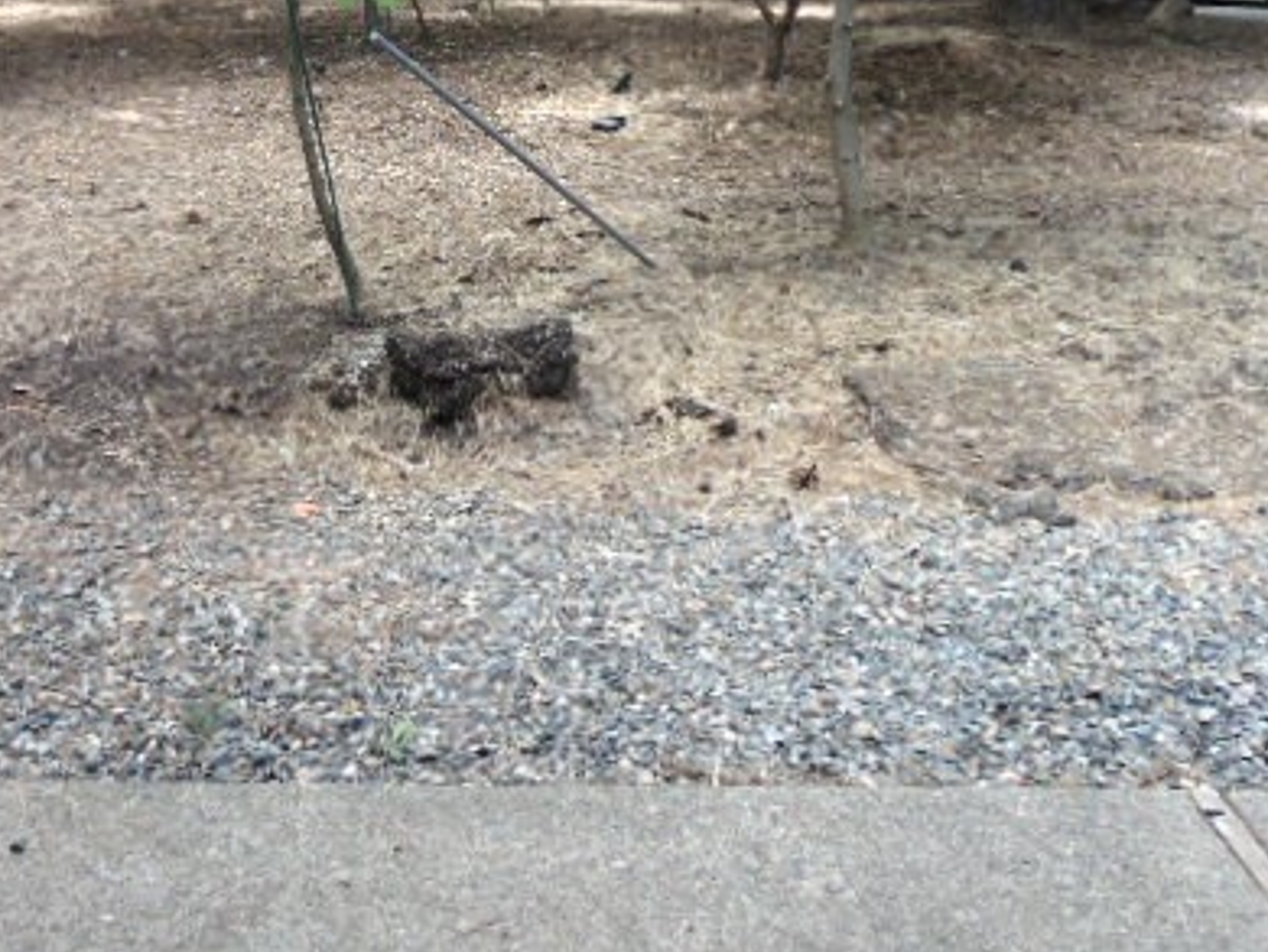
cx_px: 384
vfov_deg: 34.2
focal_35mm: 41
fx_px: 1503
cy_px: 205
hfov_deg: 44.8
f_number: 3
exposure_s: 1/160
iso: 80
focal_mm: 4.5
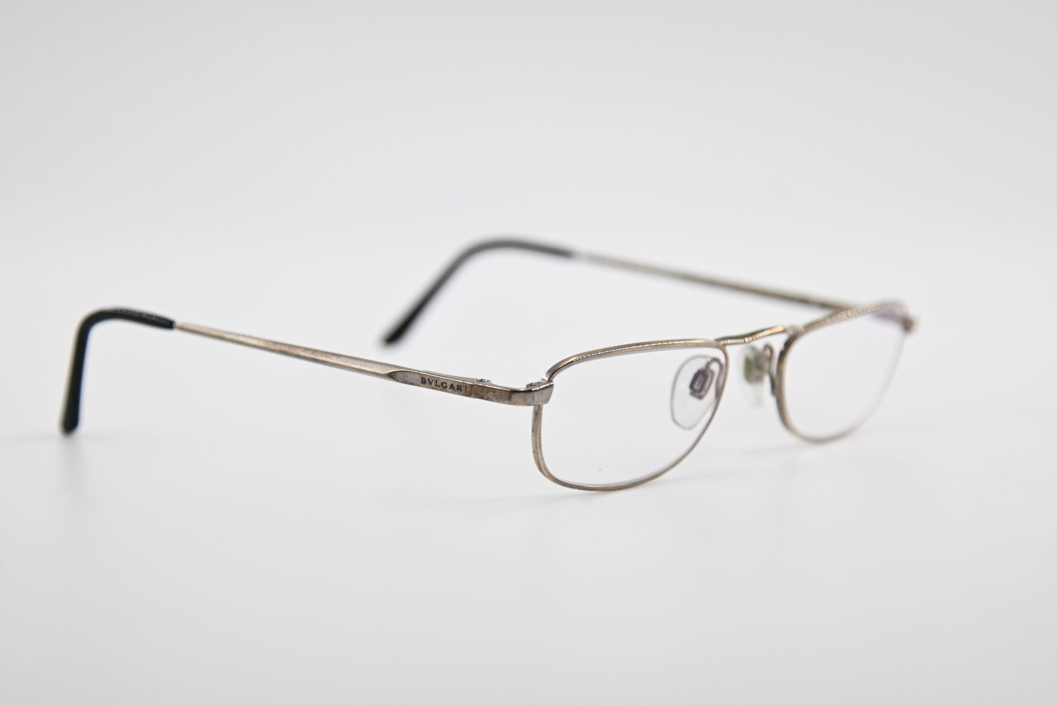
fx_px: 3523
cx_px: 528
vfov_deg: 11.4
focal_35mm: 120
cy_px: 352
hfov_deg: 17.1
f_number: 4
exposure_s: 1/400
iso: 200
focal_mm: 80
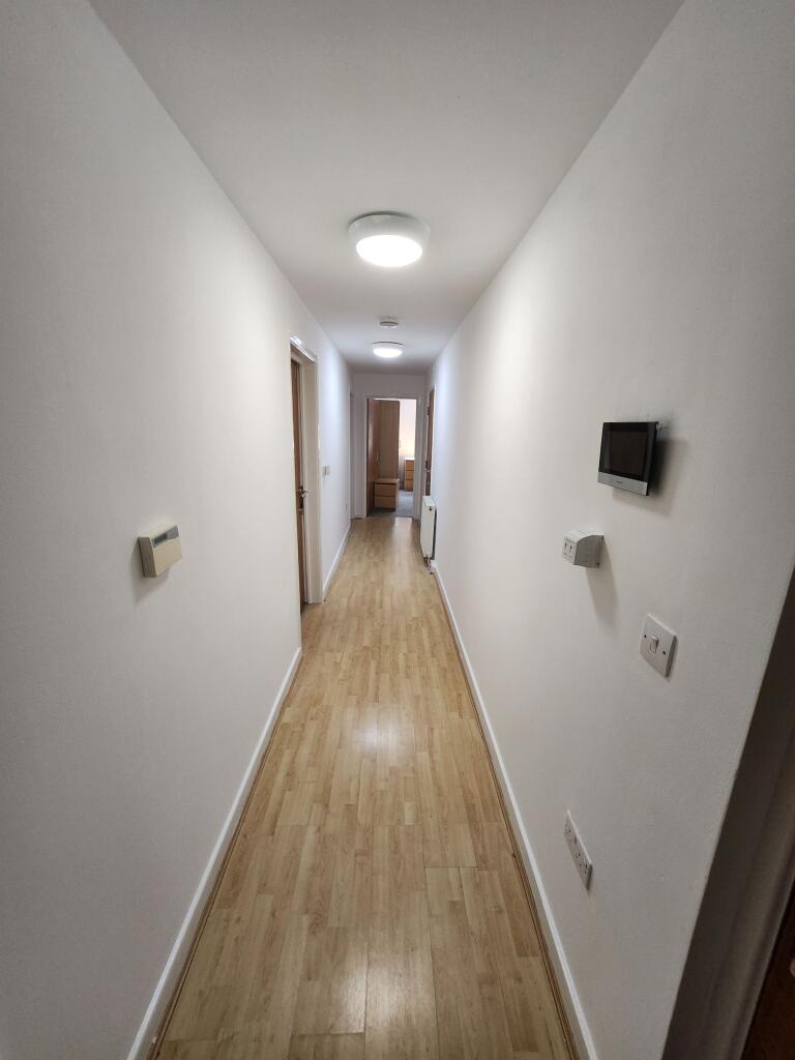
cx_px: 398
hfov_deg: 89.9
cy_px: 530
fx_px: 398
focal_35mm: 13
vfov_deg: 106.2
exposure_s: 1/50
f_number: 2.2
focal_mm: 1.74
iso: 160
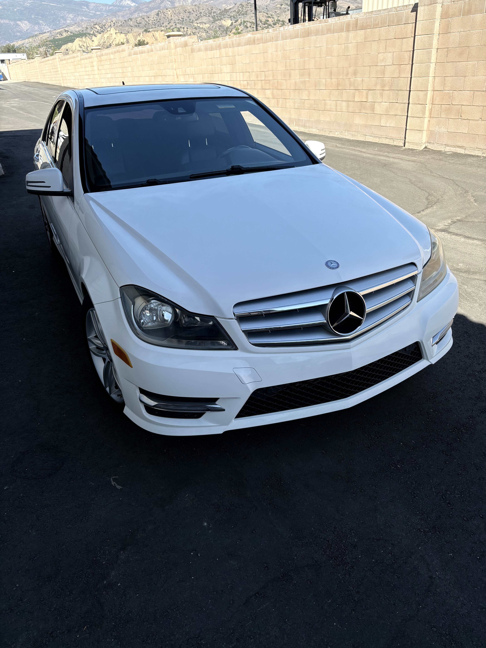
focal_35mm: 26
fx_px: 487
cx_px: 243
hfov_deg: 53.1
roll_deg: +4.2
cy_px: 324
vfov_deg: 67.3
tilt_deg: -26.9
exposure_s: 1/1117
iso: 50
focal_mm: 5.96
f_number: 1.6
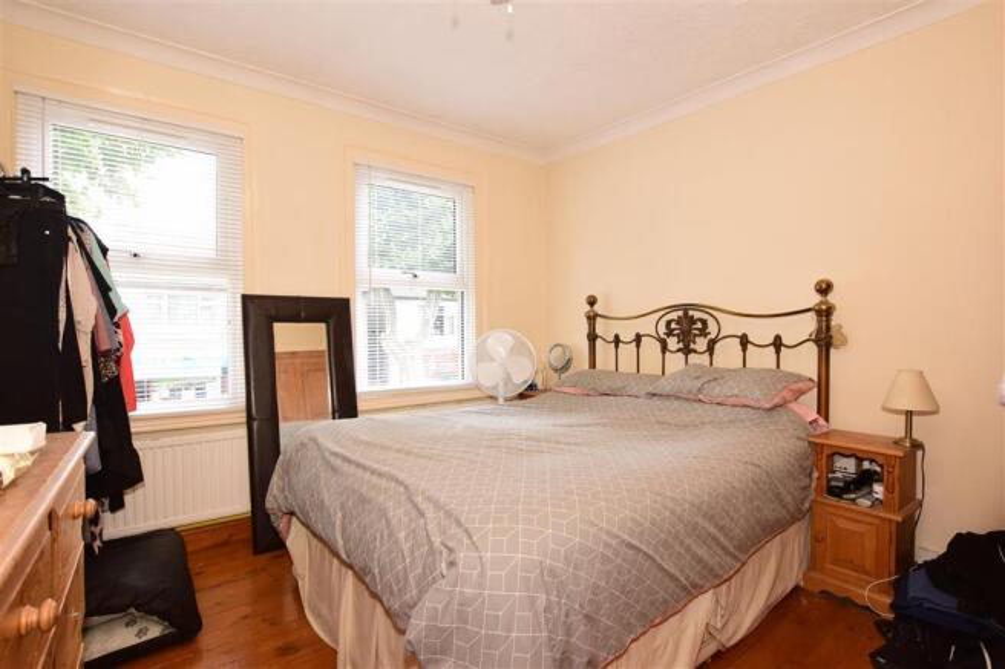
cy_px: 334
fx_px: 419
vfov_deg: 77.3
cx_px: 502
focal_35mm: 15
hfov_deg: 100.4
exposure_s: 1/60
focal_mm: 10
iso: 400
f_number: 5.6
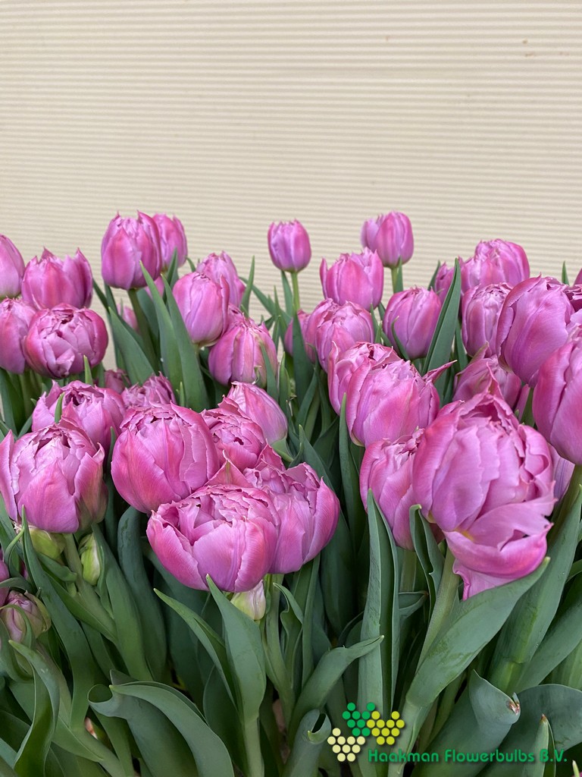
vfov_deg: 67.3
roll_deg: +1.3
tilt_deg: -34.0
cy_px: 388
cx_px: 291
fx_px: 583
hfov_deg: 53.1
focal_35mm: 26
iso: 160
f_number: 1.8
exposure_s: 1/60
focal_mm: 4.25
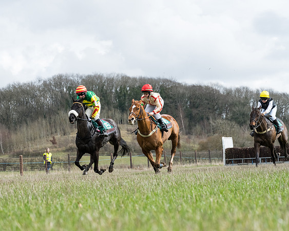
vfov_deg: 8.4
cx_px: 81
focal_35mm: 183
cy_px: 115
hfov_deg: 10.5
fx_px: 1568
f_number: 8
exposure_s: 1/1000
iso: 1000
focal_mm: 135
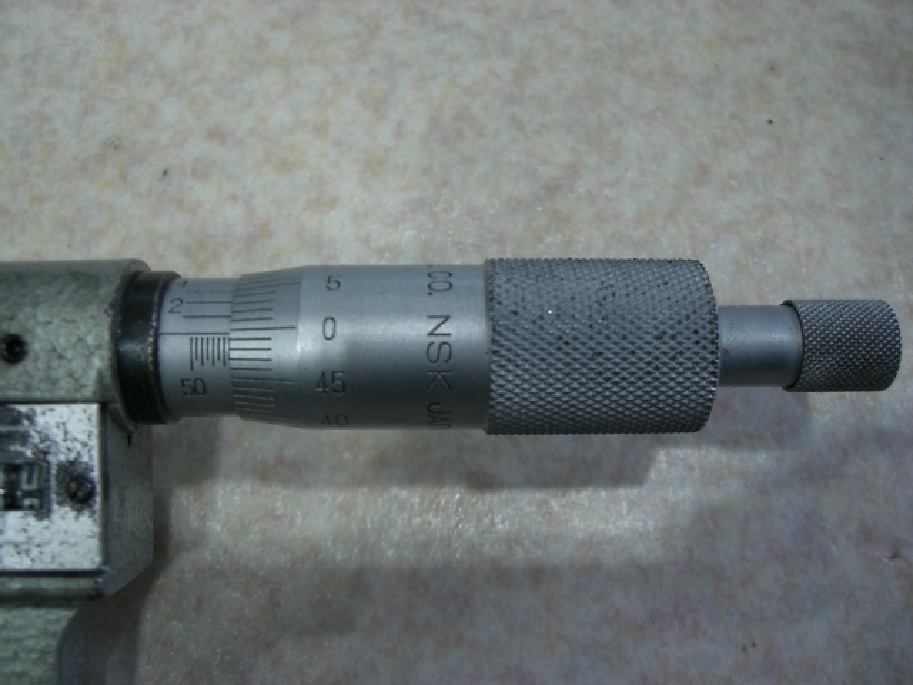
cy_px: 342
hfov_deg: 49.0
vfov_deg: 37.7
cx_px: 456
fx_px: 1002
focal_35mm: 38
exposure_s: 1/60
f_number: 2.7
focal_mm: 6.2
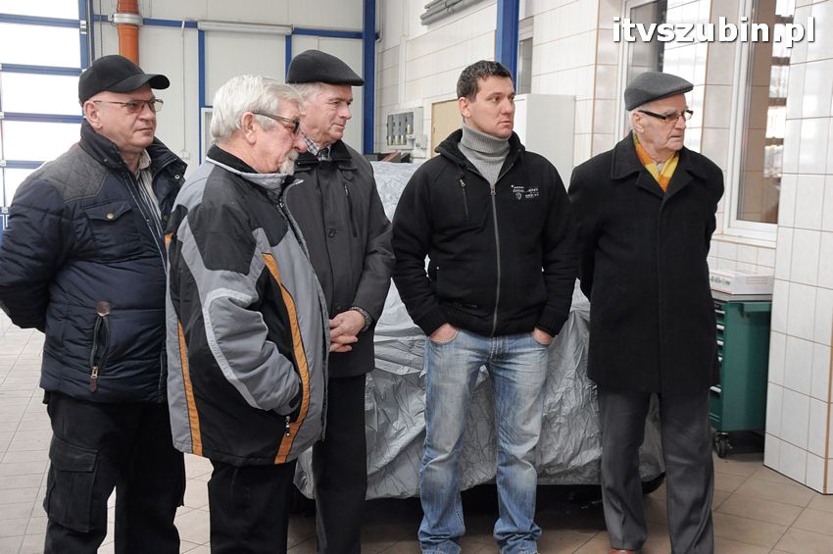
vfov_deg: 29.8
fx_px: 1040
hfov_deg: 43.6
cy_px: 277
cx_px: 416
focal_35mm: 45
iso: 1600
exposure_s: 1/125
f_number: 5.6
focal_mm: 30
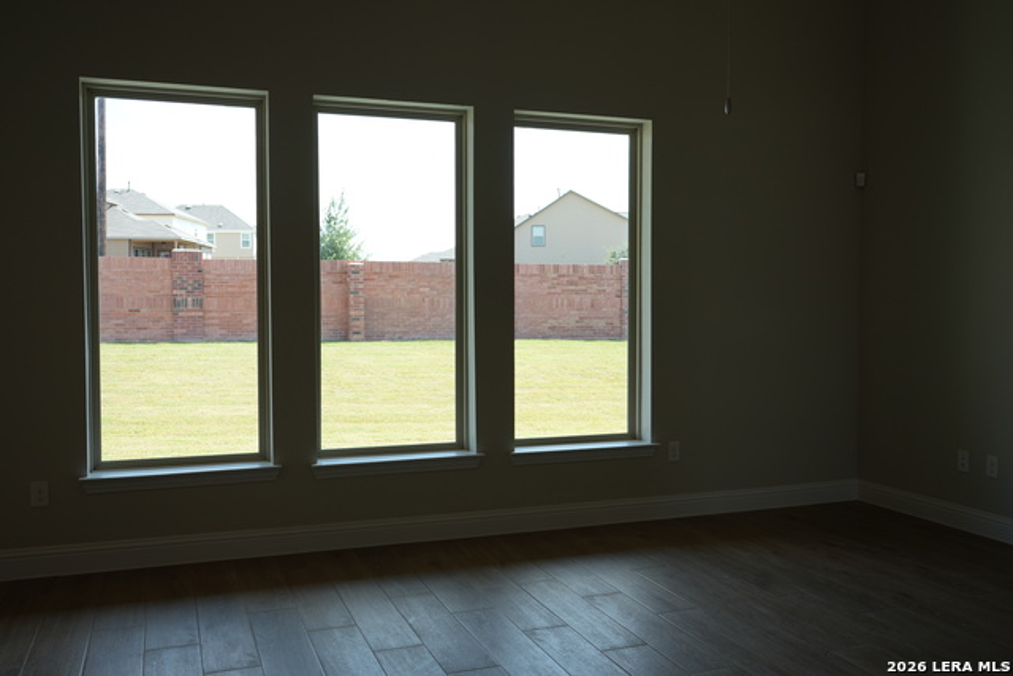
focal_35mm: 32
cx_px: 506
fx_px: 901
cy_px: 338
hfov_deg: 58.7
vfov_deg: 41.1
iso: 100
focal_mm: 32
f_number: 5
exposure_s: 1/100
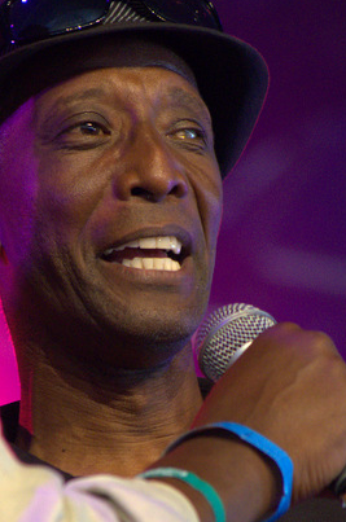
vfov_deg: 3.5
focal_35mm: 590
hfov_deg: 2.3
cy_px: 346
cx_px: 123
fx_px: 8542
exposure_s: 1/160
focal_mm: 220
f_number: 6.3
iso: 3200
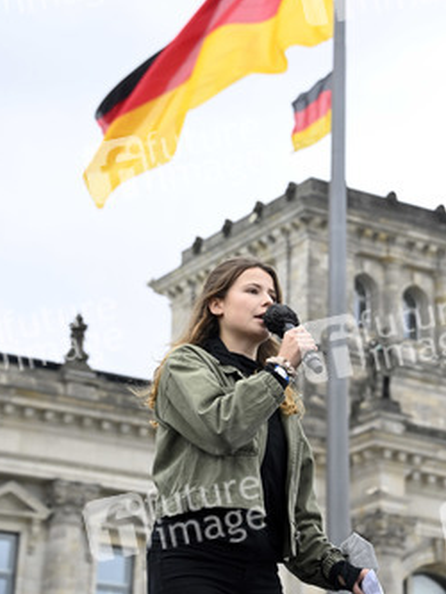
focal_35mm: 113
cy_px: 252
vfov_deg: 17.4
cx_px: 227
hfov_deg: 13.1
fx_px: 1940
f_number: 6.3
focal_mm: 98
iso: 1600
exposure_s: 1/640
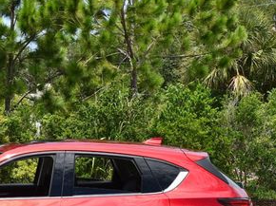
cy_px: 178
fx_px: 813
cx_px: 30
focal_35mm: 102
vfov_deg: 14.4
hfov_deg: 19.0
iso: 125
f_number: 8
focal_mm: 24
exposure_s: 1/250
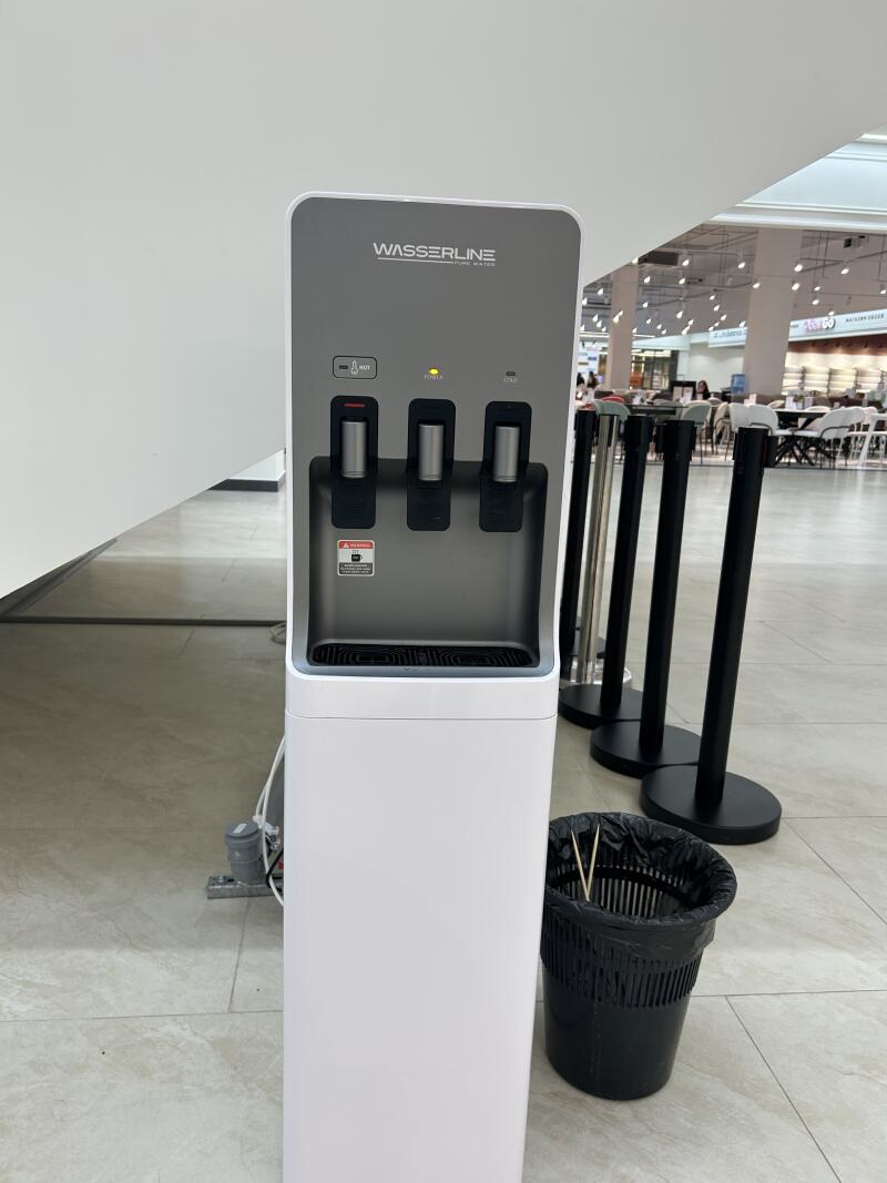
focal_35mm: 26
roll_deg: -2.8
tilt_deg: -12.7
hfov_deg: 53.1
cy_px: 592
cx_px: 444
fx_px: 888
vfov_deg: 67.3
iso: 64
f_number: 1.5
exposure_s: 1/100
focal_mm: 5.7
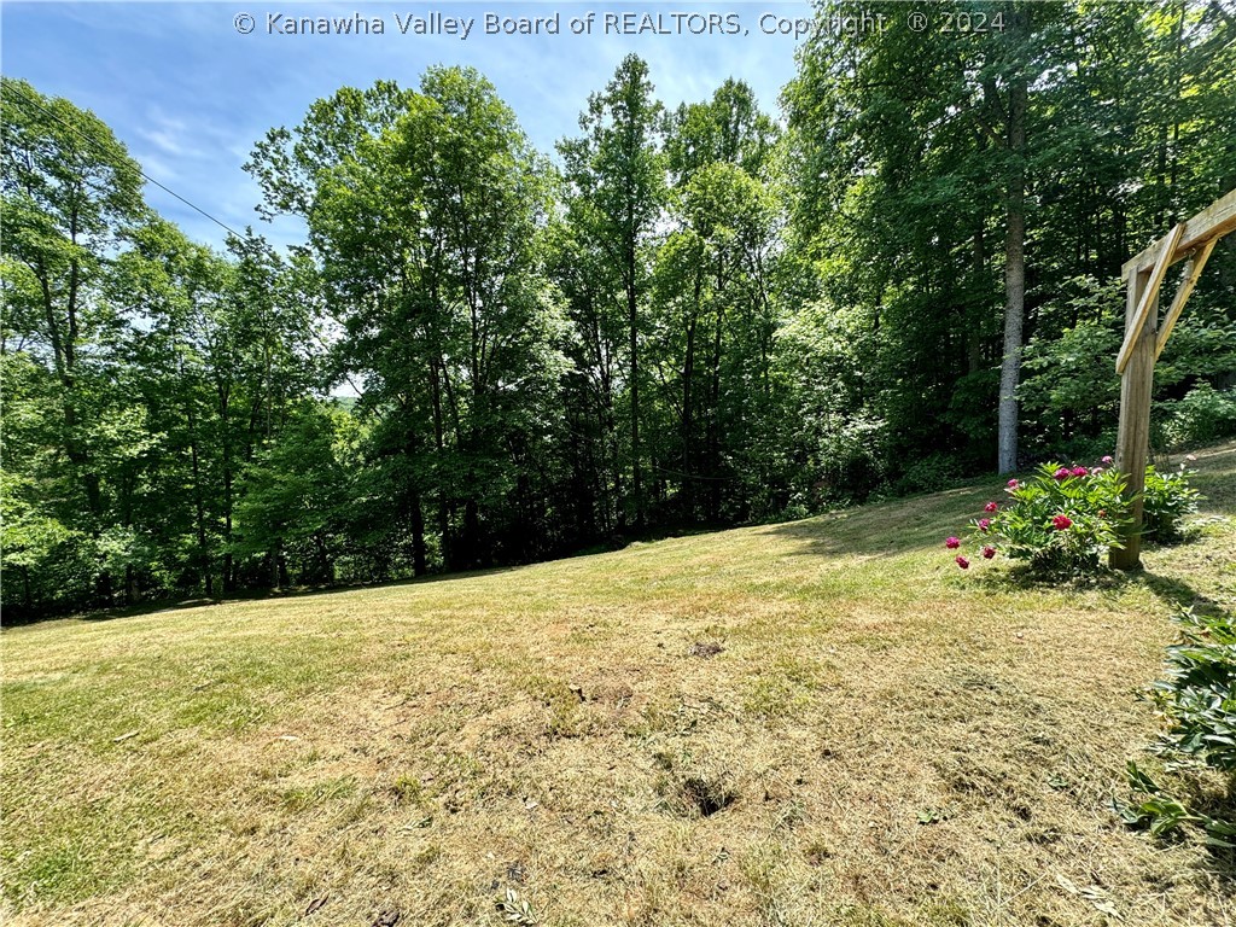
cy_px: 464
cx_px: 618
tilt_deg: -5.1
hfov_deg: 102.1
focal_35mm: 14
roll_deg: +0.5
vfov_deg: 85.7
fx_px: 500
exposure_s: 1/681
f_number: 2.2
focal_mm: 2.22
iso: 40
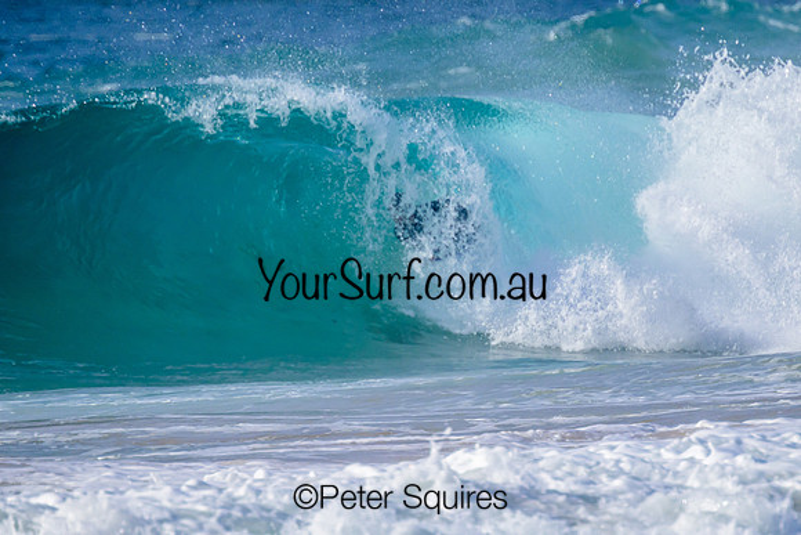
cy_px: 279
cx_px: 516
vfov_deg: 1.3
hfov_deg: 2.0
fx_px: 22942
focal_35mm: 1031
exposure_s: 1/2000
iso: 720
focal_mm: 800
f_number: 11
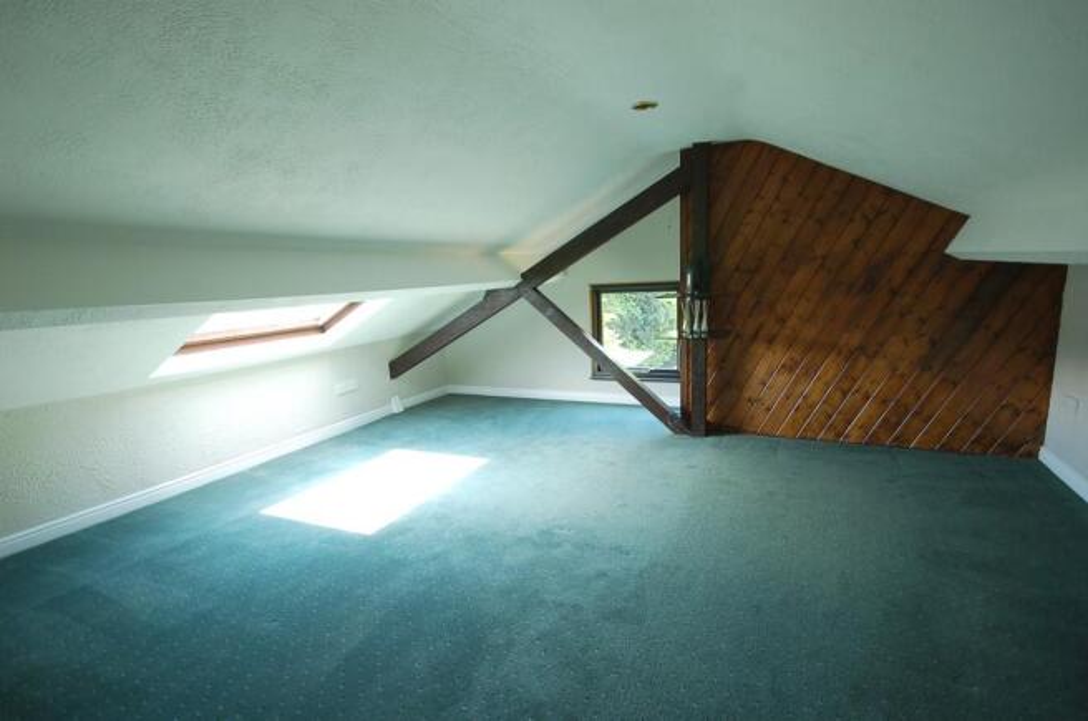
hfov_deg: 90.1
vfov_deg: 67.2
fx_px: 543
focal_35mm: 18
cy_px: 360
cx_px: 544
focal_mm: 12
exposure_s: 1/15
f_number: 4.5
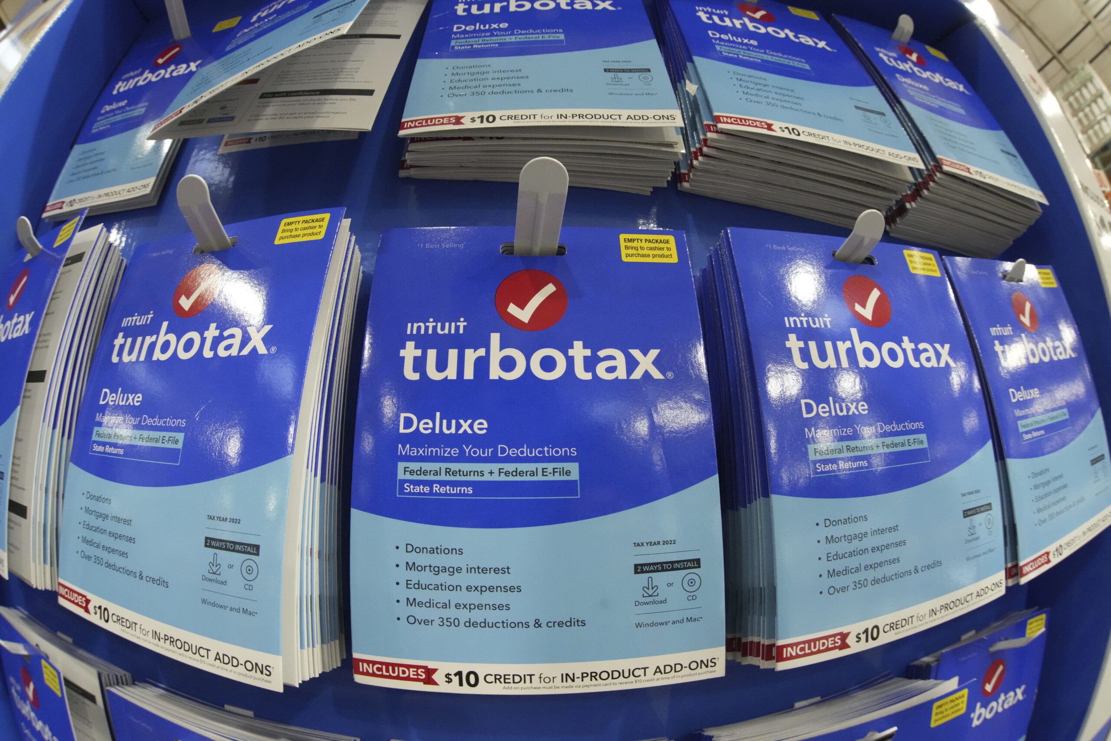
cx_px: 556
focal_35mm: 15
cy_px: 370
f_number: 10
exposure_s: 1/125
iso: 10000
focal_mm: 15
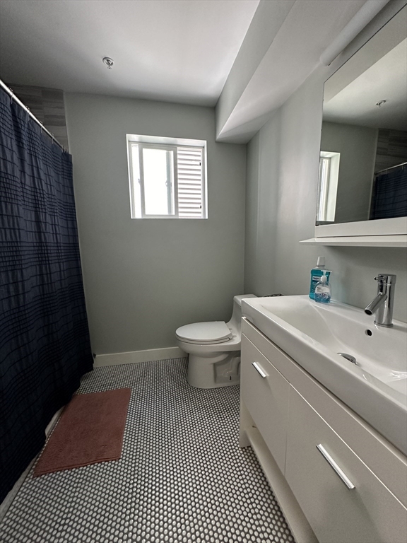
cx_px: 204
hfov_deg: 85.7
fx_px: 219
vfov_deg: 102.1
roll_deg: +0.6
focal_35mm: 14
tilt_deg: -7.8
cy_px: 272
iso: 250
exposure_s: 1/120
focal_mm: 2.22
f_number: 2.2
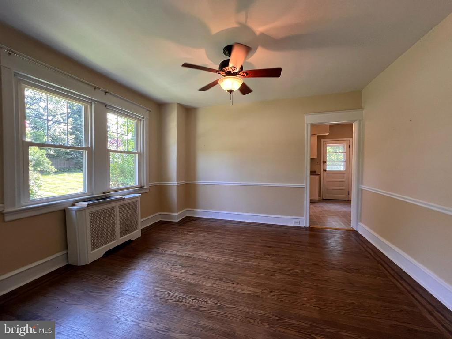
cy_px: 170
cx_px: 226
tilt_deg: -1.1
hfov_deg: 106.2
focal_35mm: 13
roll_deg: -0.1
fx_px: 170
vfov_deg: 89.9
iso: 250
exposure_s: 1/120
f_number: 1.8
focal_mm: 1.57
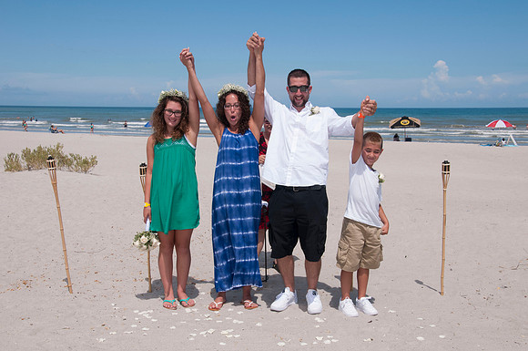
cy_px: 176
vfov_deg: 29.8
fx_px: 659
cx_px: 264
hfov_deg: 43.7
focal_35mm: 45
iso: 100
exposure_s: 1/250
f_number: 11
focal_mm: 30
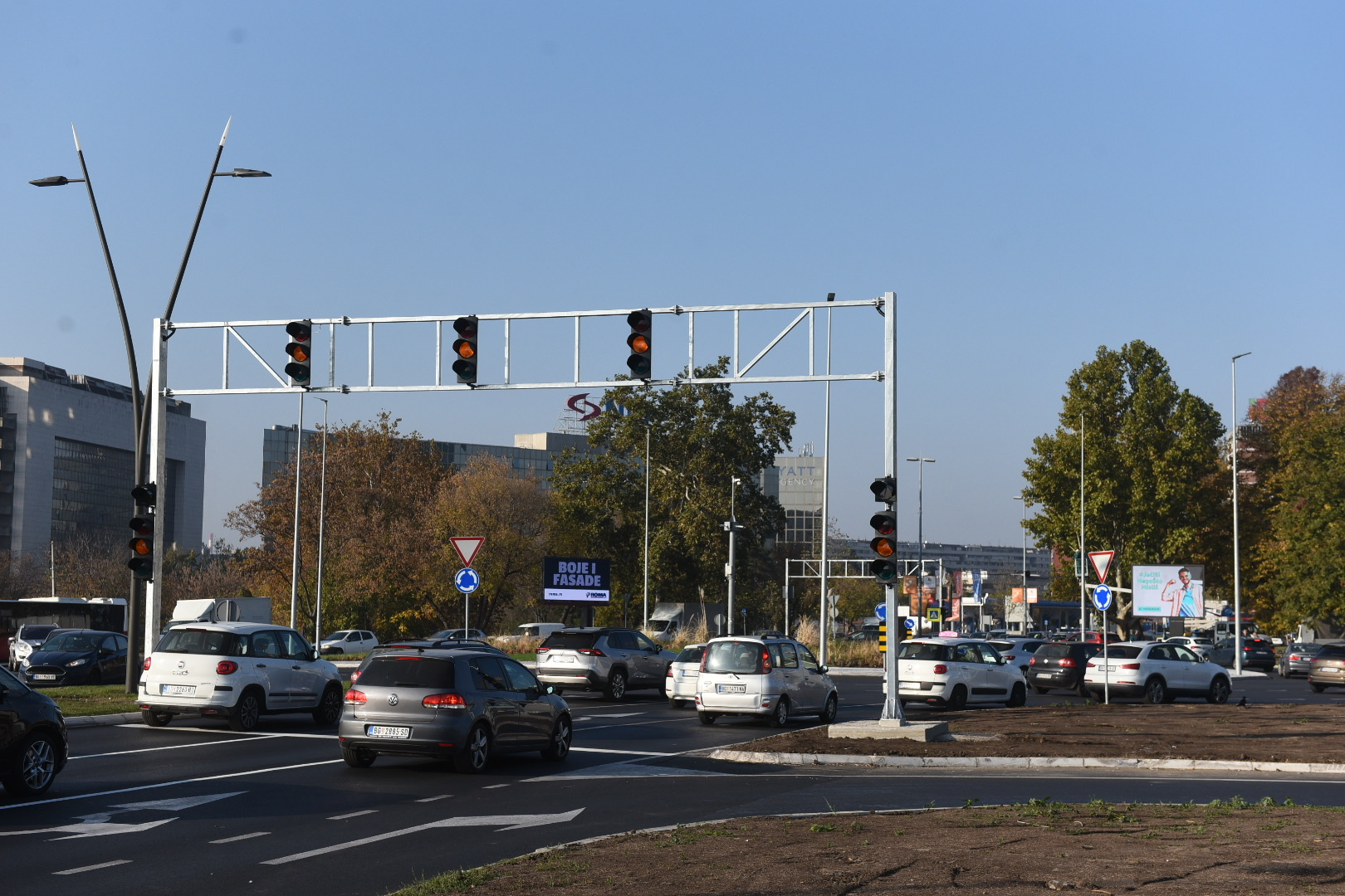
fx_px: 1868
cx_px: 672
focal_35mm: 50
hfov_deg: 39.6
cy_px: 448
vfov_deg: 27.0
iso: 500
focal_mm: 50
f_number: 5.6
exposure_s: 1/3200
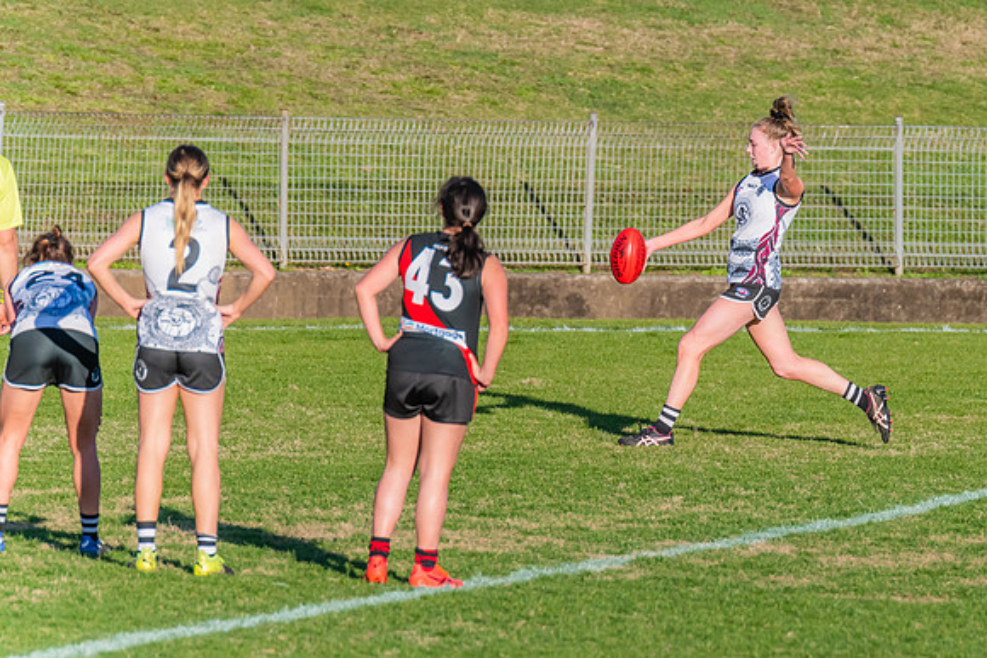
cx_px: 781
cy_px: 245
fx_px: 18488
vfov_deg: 2.0
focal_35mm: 674
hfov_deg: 3.1
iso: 800
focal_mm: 420
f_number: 9
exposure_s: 1/1250
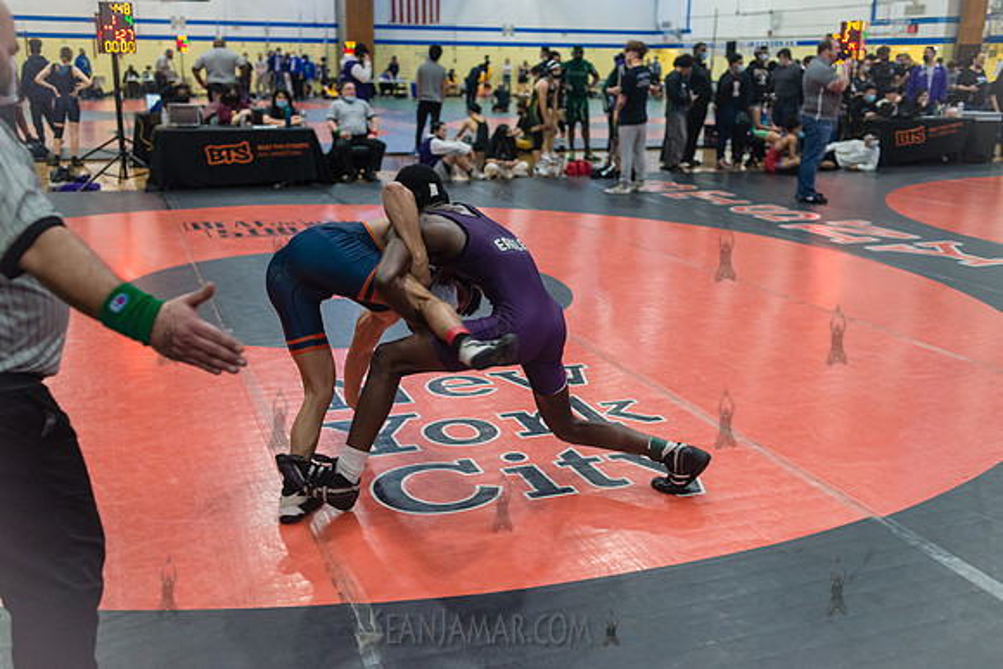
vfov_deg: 37.1
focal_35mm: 36
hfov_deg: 53.4
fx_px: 996
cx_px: 502
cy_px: 334
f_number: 3.2
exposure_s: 1/320
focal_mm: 35
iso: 4000
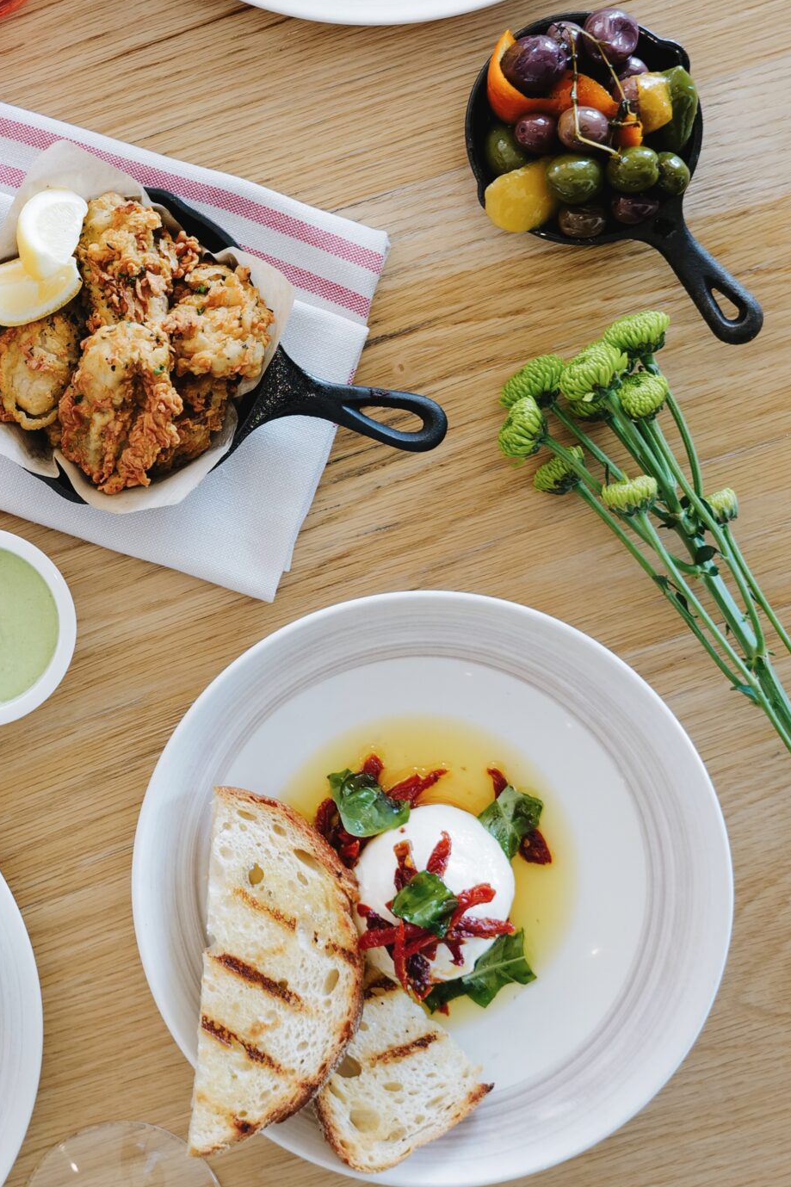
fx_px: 2340
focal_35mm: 71
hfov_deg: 18.7
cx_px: 5
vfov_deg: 28.3
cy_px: 436
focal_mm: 34
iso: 320
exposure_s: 1/60
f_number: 3.2
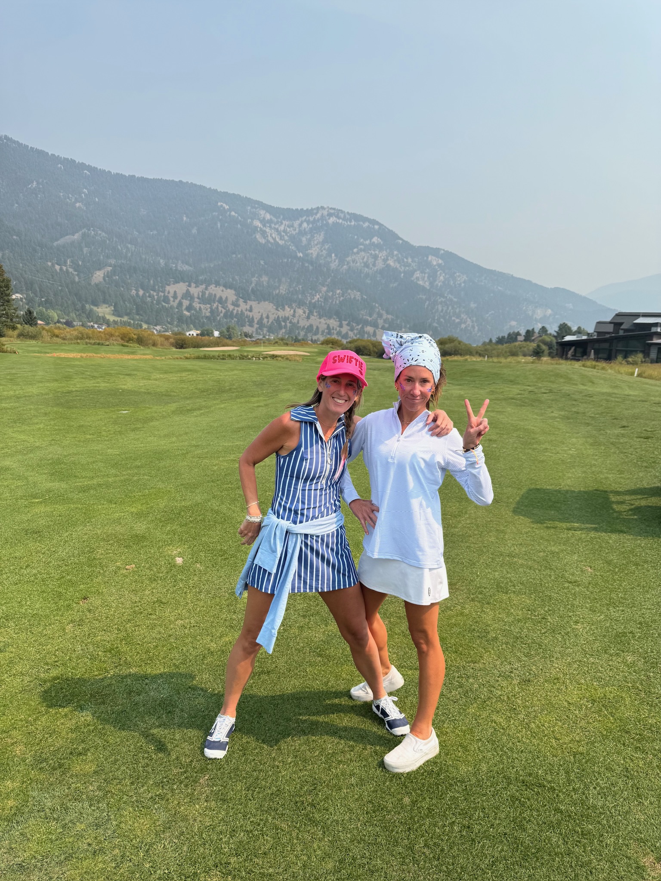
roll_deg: -2.0
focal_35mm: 24
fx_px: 611
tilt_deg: -11.5
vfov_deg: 71.6
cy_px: 440
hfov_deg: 56.8
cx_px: 330
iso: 80
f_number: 1.78
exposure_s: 1/4950
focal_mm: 6.76
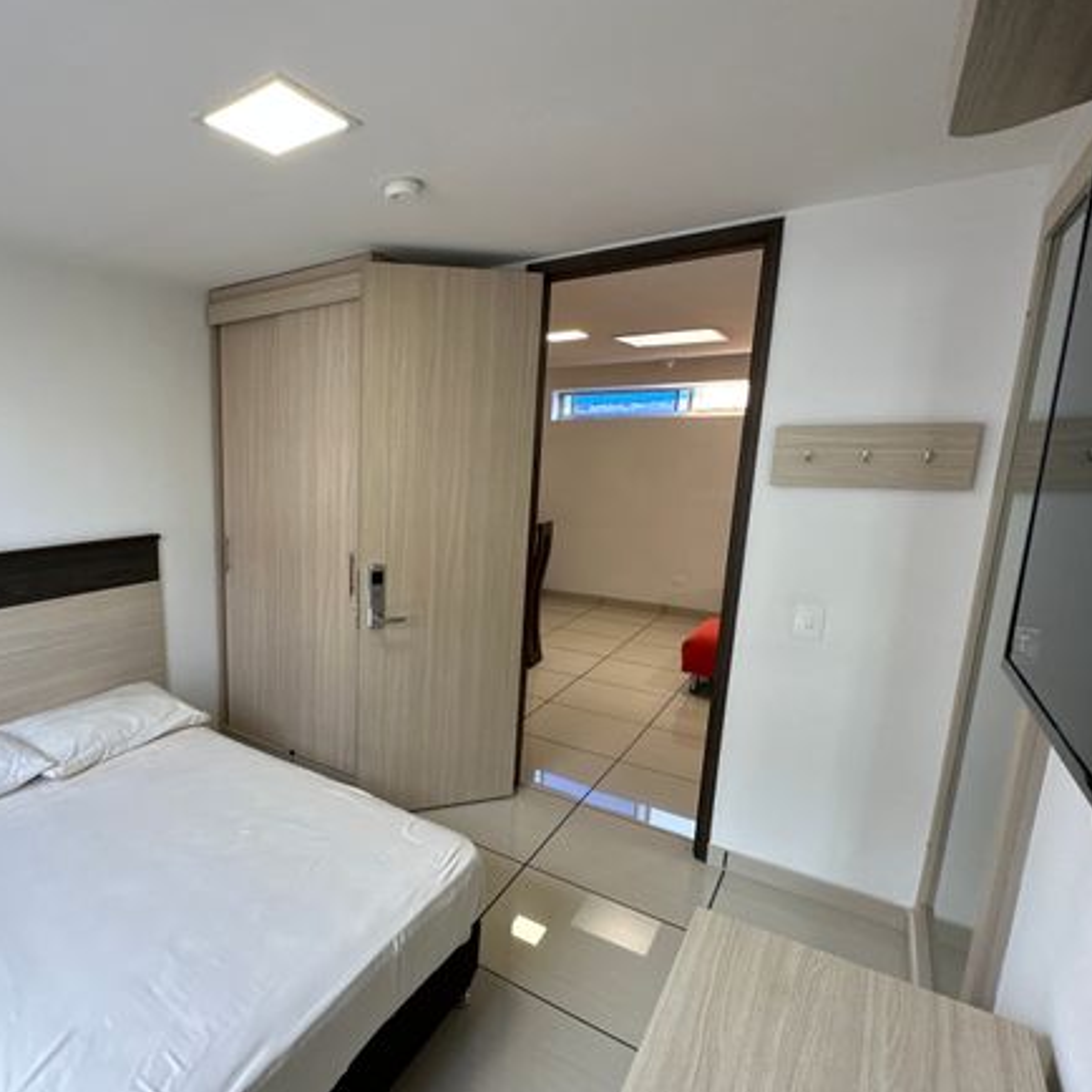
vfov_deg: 77.6
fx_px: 678
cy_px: 574
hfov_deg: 73.4
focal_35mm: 19
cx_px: 303
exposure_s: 1/97
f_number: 2.2
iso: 125
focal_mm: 2.22
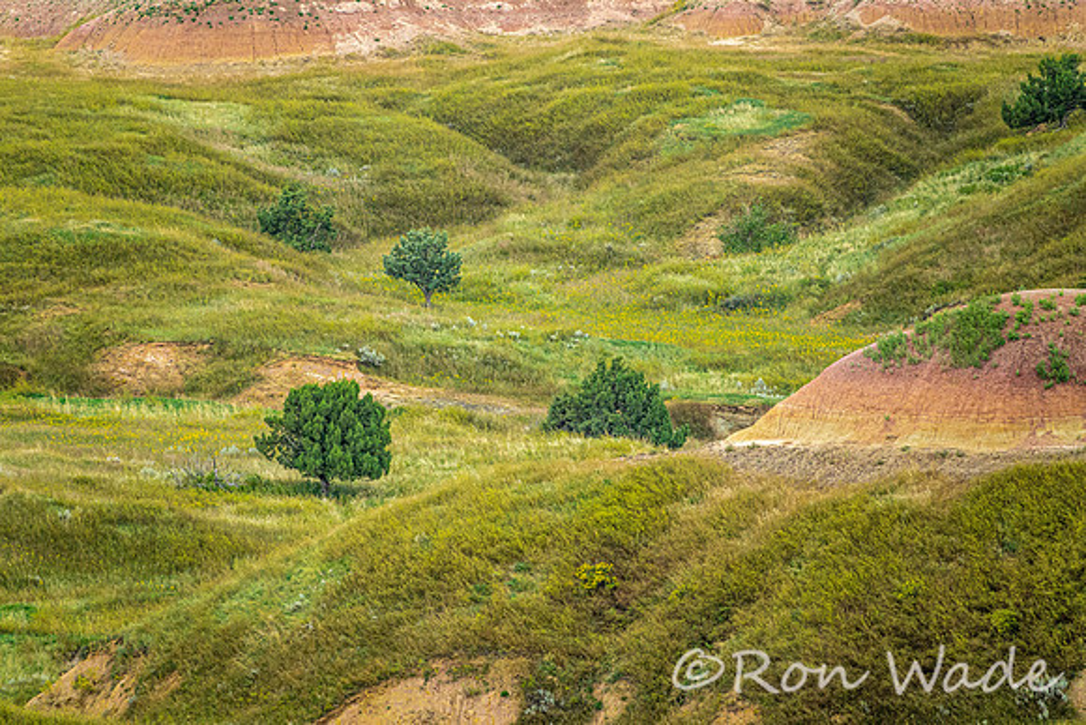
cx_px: 543
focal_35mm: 400
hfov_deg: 5.2
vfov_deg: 3.4
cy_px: 362
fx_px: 12069
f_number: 4
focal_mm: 146.76
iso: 500
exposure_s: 1/320
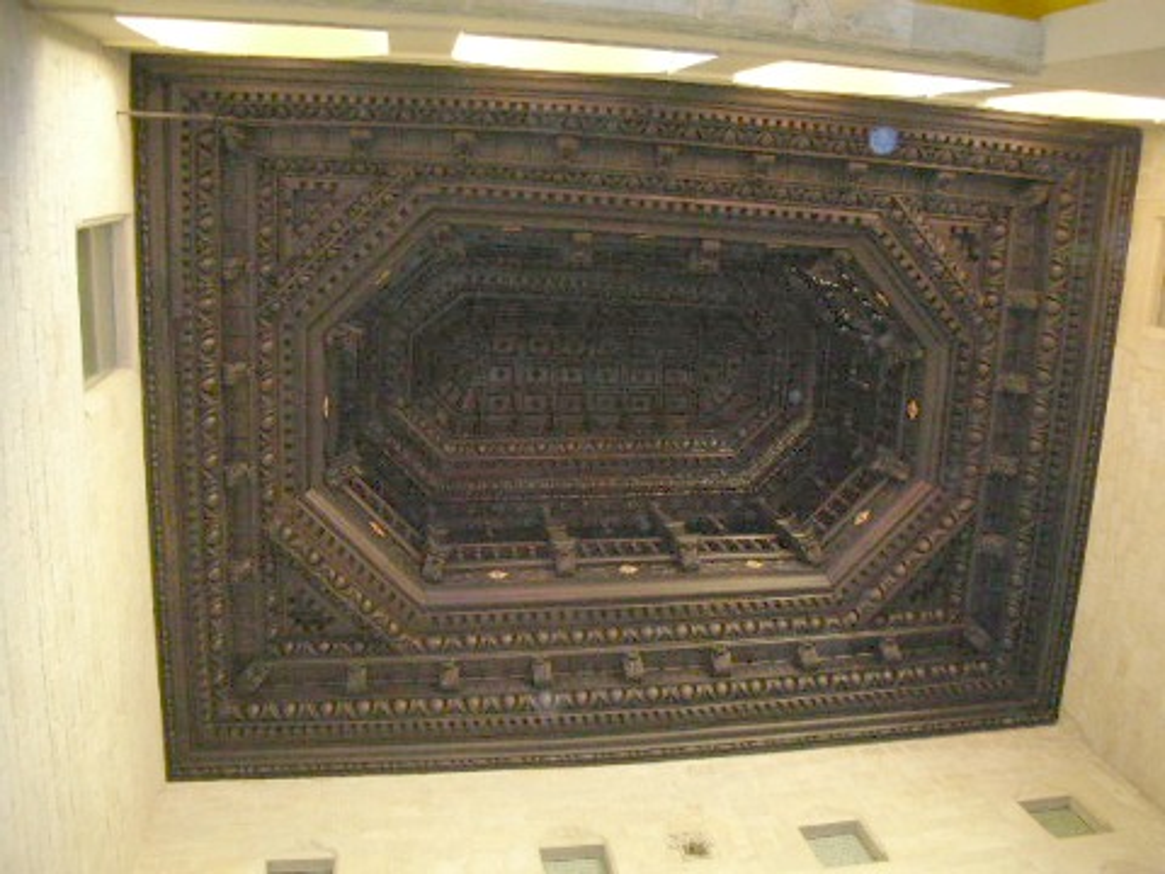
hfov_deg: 52.6
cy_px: 437
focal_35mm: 35
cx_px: 582
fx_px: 1178
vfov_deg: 40.7
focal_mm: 5.8
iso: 200
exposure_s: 1/60.1
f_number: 3
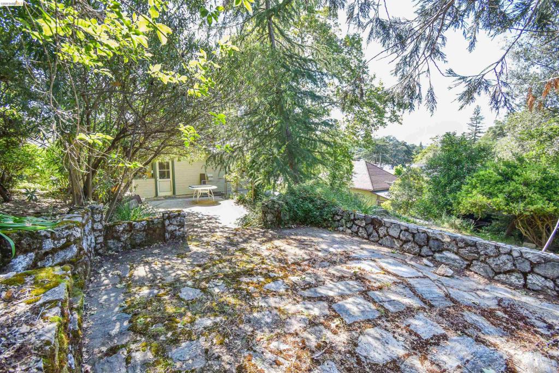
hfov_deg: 100.4
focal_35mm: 15
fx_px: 233
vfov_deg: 77.3
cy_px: 186
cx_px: 280
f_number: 5
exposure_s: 1/60
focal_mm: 10
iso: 100
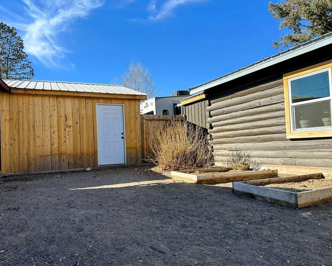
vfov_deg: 54.9
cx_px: 160
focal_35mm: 26
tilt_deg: +1.4
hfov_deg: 66.0
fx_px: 255
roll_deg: +3.8
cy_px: 137
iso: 80
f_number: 1.78
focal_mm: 6.86
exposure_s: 1/2732
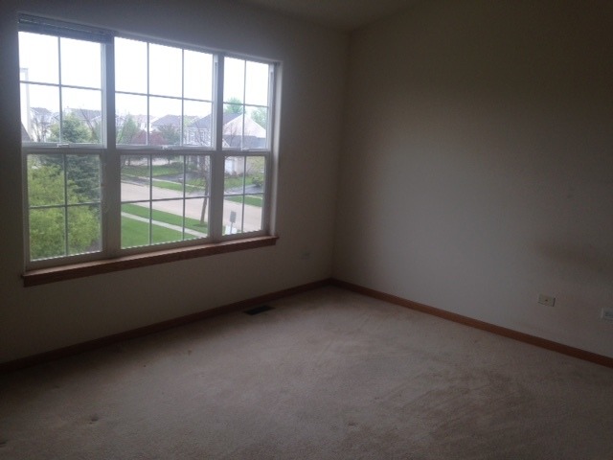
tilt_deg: -7.0
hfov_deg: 55.4
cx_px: 306
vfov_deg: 42.9
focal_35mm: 33
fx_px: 584
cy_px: 230
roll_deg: -1.8
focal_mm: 4.12
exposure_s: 1/168
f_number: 2.4
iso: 50
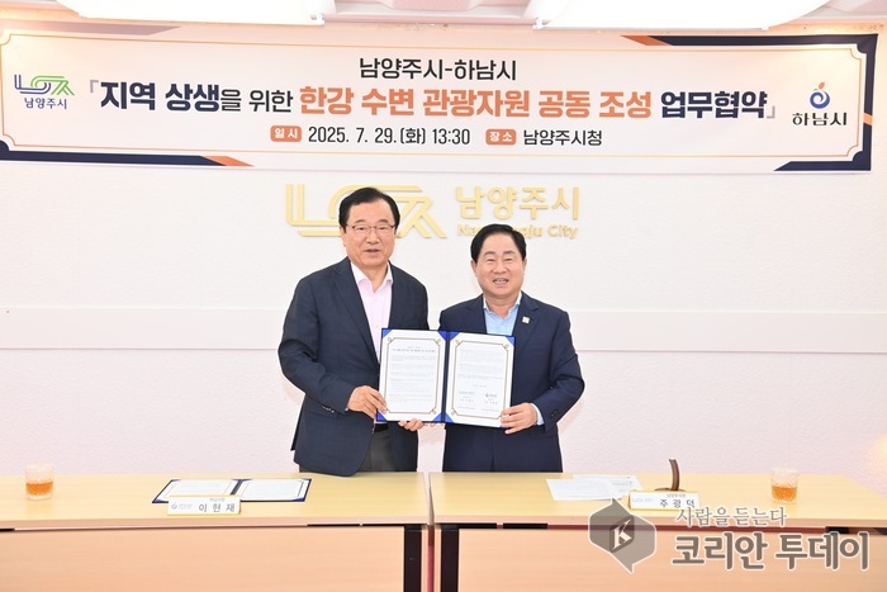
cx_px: 444
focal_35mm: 48
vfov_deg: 28.1
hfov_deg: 41.1
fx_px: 1183
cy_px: 296
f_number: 5
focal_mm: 48
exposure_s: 1/250
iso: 800
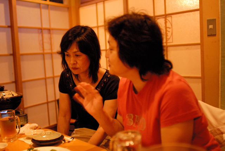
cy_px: 76
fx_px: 263
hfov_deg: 46.3
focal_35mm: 42
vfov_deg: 32.0
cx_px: 112
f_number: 1.4
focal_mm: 28
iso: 1600
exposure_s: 1/20
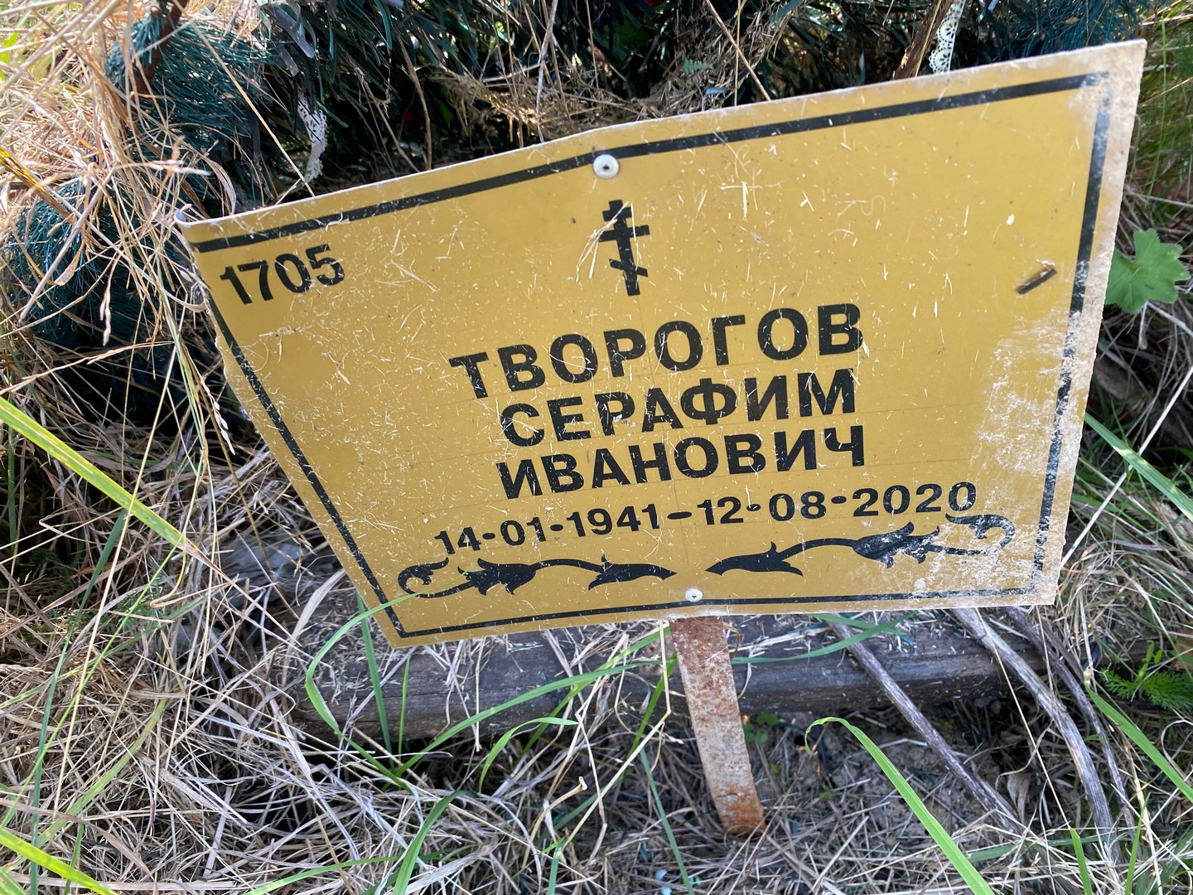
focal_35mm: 26
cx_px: 596
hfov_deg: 67.3
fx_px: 896
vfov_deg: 53.1
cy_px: 448
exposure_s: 1/121
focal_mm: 4.25
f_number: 1.8
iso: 50
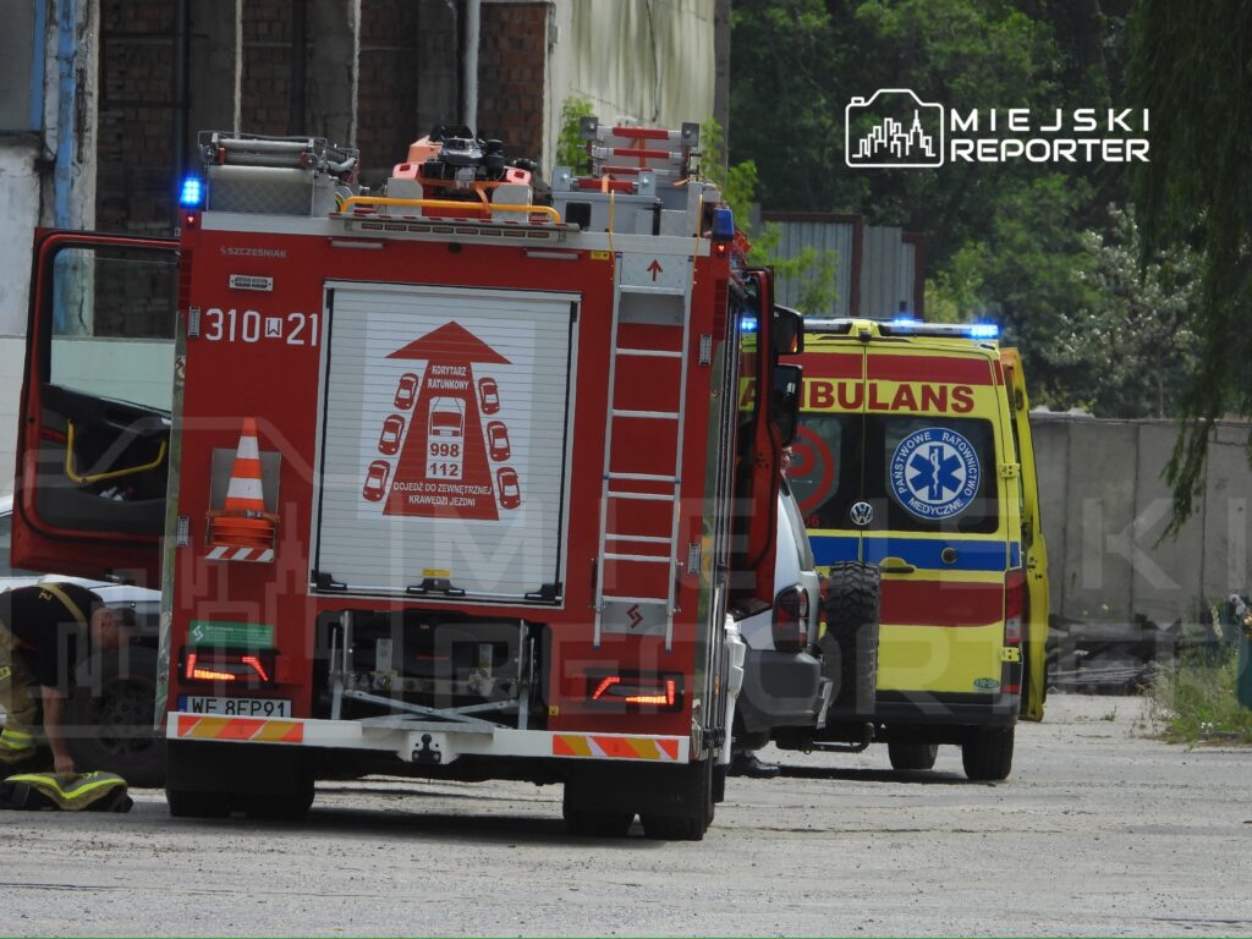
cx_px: 626
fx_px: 23509
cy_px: 470
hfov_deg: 3.1
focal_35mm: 650
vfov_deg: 2.3
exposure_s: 1/640
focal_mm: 117
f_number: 5
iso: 100
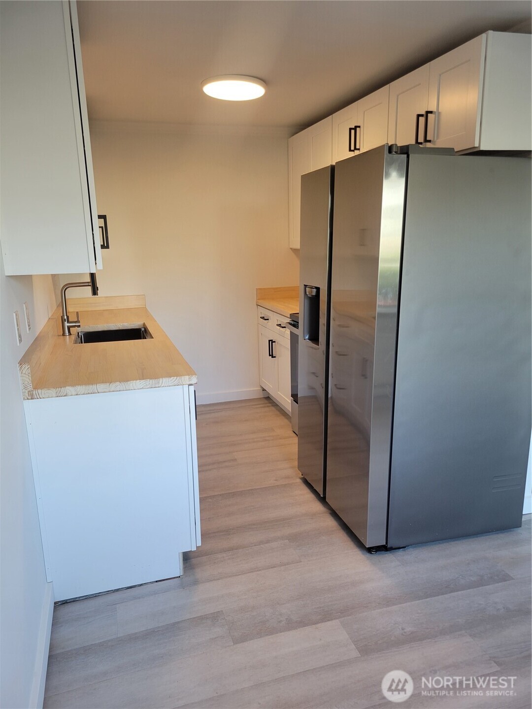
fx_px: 533
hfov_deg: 53.1
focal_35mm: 26
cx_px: 266
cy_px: 354
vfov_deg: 67.3
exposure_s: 1/120
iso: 100
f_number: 1.8
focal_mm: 5.4
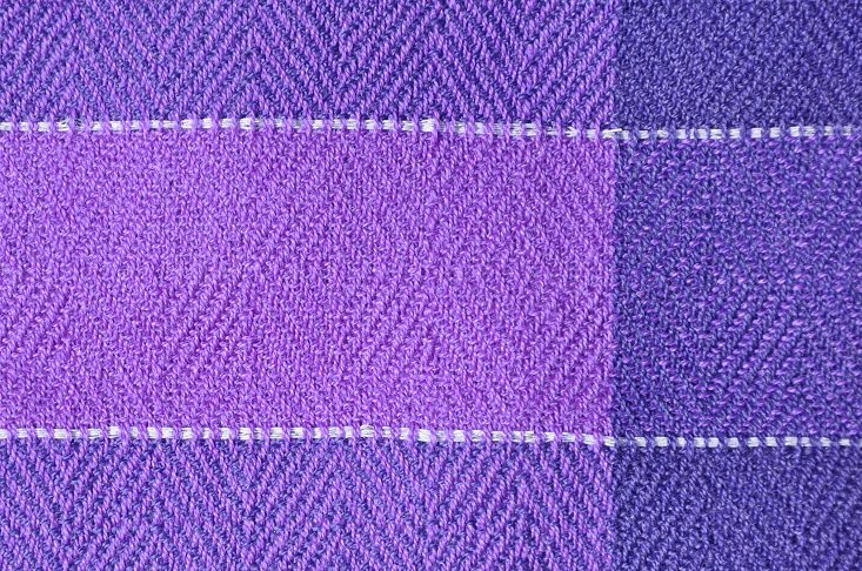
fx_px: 3765
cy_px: 286
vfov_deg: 8.7
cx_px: 431
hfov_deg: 13.1
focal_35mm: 158
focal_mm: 105
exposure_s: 1/400
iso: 200
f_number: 5.6
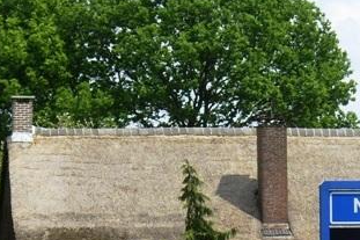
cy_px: 219
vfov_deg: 5.7
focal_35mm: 242
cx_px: 323
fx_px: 2419
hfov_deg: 8.5
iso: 64
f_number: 5.4
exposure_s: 1/250
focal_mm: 23.7
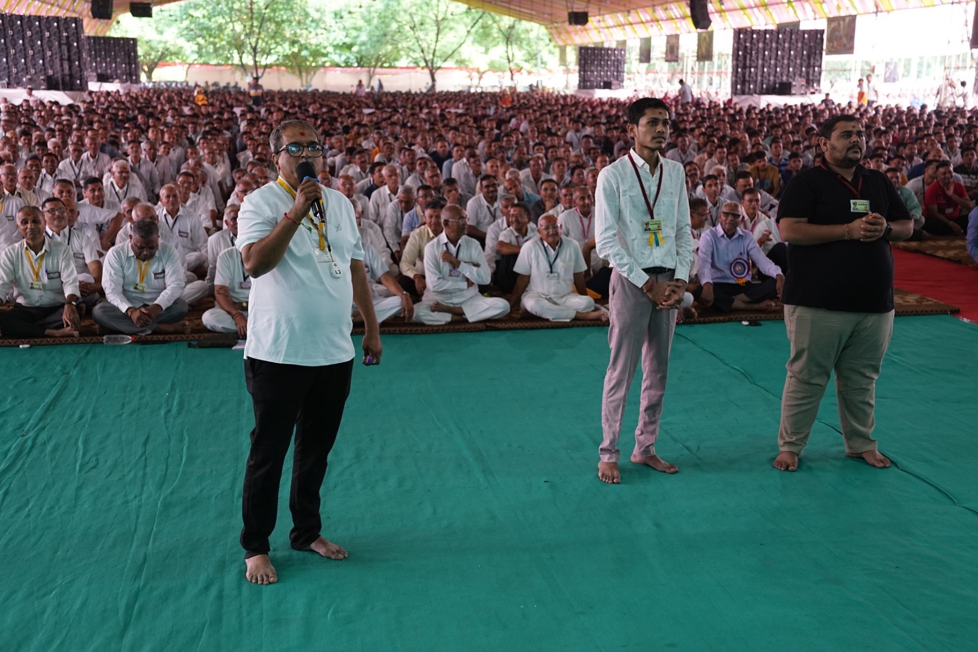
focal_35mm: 45
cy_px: 326
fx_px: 1222
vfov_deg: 29.9
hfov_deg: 43.6
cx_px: 489
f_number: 4.5
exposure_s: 1/125
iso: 1000
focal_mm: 45
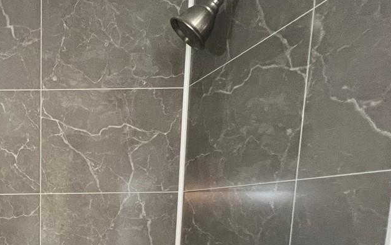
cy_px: 272
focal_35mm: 35
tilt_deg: -9.4
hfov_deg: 46.1
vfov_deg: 31.9
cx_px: -3
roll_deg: +0.2
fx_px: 373
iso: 400
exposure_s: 1/60
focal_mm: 1.57
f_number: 1.8
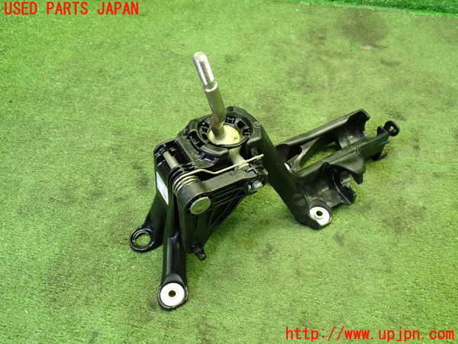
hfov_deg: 56.8
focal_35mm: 32
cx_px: 229
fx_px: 423
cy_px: 172
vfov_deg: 44.2
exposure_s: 1/30
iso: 400
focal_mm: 5.79
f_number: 2.4
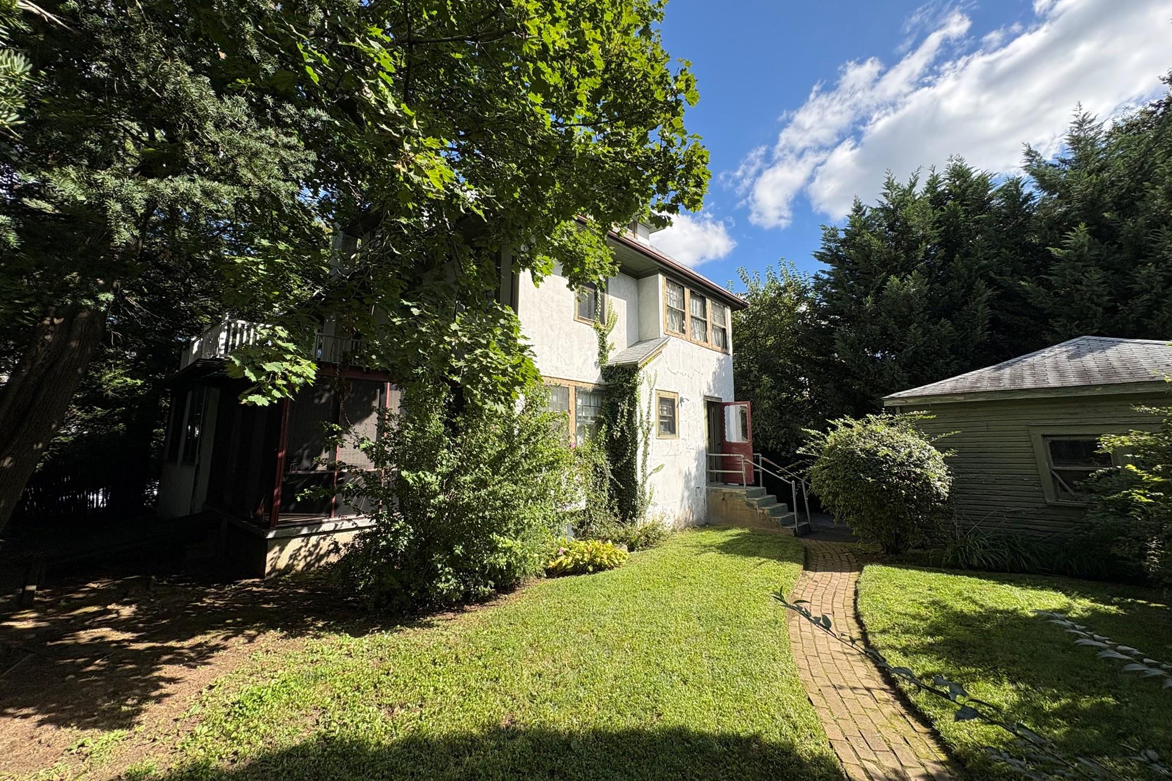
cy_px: 367
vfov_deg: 77.2
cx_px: 582
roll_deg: -0.1
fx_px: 488
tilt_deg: +10.3
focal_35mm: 15
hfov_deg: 100.4
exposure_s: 1/1198
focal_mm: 2.22
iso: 50
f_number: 2.2
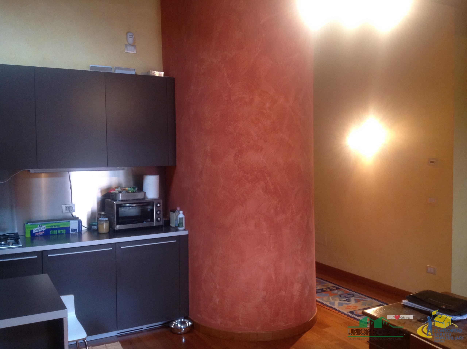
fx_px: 471
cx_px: 234
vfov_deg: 40.6
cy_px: 174
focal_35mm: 35
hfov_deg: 52.7
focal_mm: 4.28
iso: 200
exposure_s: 1/15
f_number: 2.4
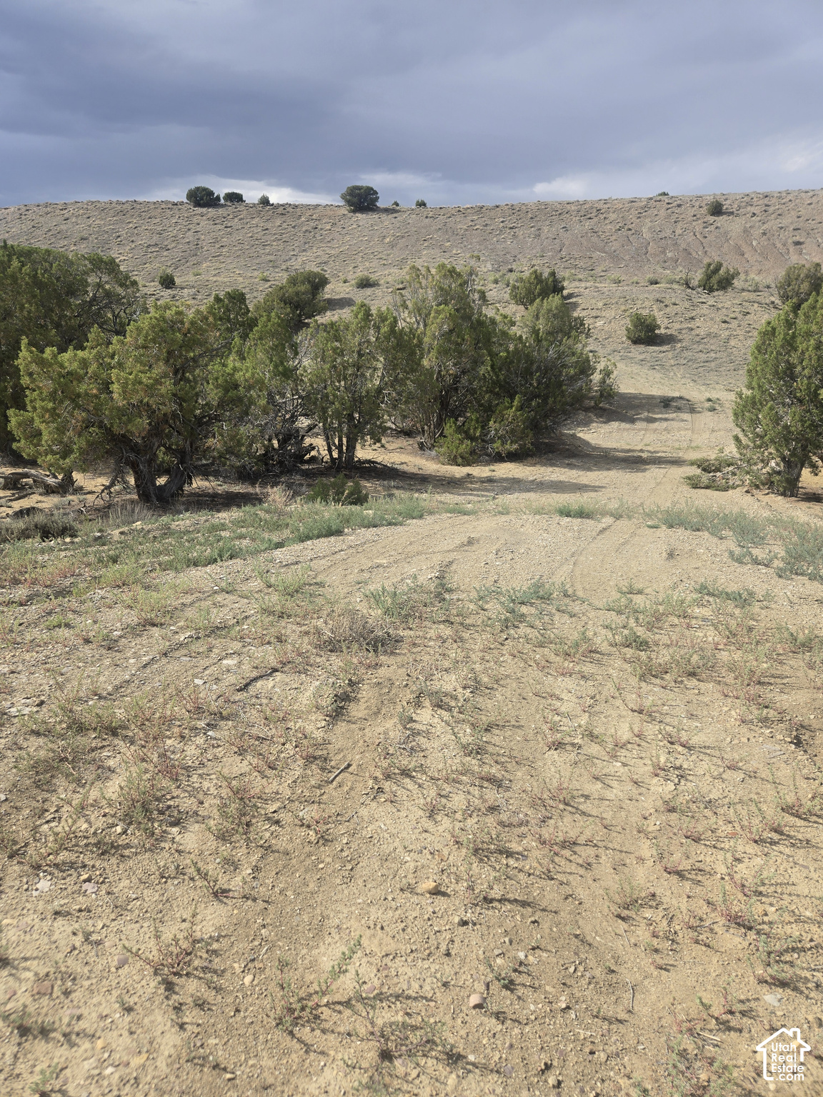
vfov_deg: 73.9
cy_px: 548
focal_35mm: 23
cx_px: 412
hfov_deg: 58.9
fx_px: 729
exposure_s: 1/1723
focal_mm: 5.4
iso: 25
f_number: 1.8
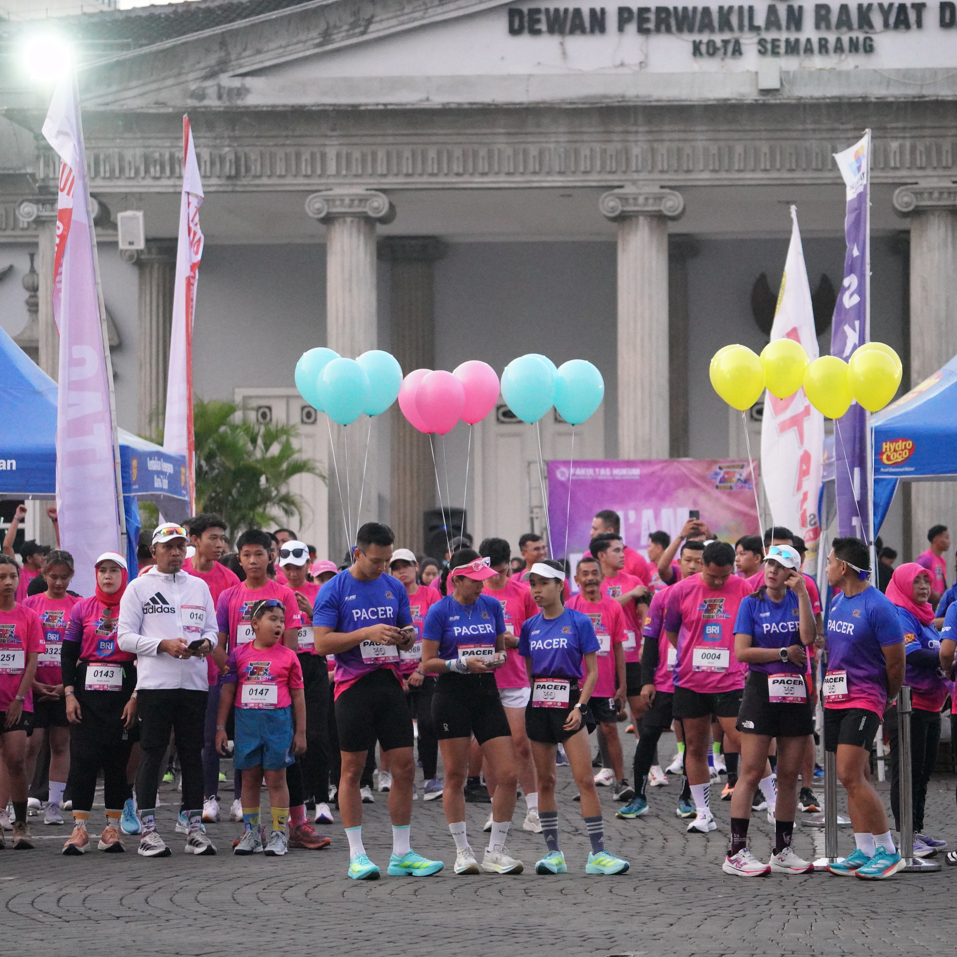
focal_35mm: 124
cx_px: 501
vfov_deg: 14.1
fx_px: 3878
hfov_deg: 14.1
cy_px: 480
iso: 12800
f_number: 4
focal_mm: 97
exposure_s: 1/320
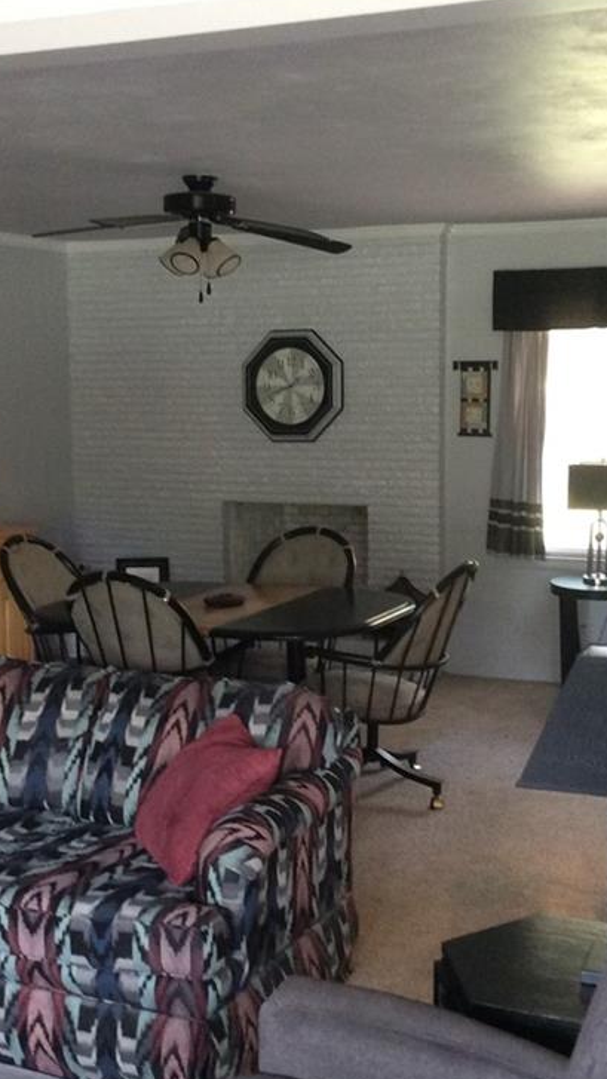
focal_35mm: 49
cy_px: 551
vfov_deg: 42.1
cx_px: 332
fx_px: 1402
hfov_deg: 24.4
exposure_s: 1/24
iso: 125
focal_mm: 3.3
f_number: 2.4
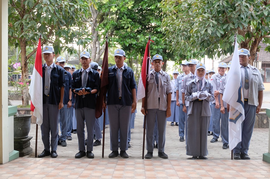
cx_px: 135
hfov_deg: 44.5
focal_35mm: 44
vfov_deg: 30.5
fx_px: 330
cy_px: 90
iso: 400
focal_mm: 29.5
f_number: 4.7
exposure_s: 1/110
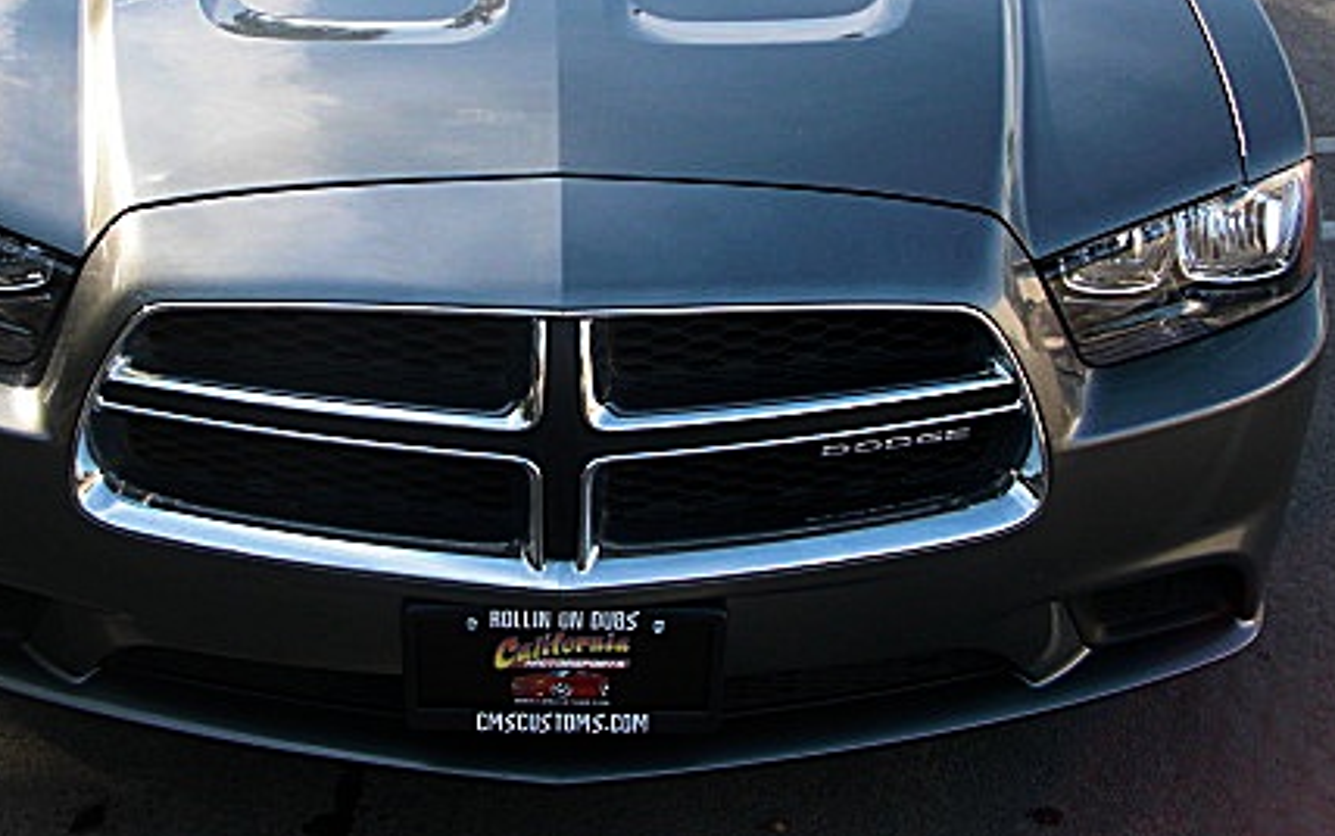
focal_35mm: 57
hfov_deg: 35.5
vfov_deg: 22.5
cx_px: 527
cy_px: 184
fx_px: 2075
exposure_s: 1/250
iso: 50
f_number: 2.8
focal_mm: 6.3
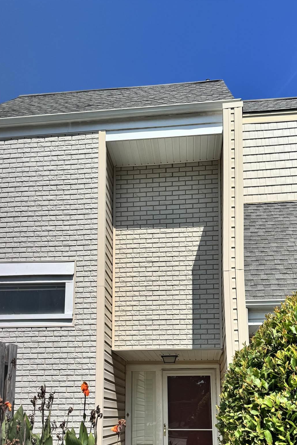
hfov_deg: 35.9
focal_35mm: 37
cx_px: 148
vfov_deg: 50.0
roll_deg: +0.4
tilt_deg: +10.3
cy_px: 328
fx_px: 458
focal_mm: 6.76
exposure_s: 1/4608
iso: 80
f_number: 1.78
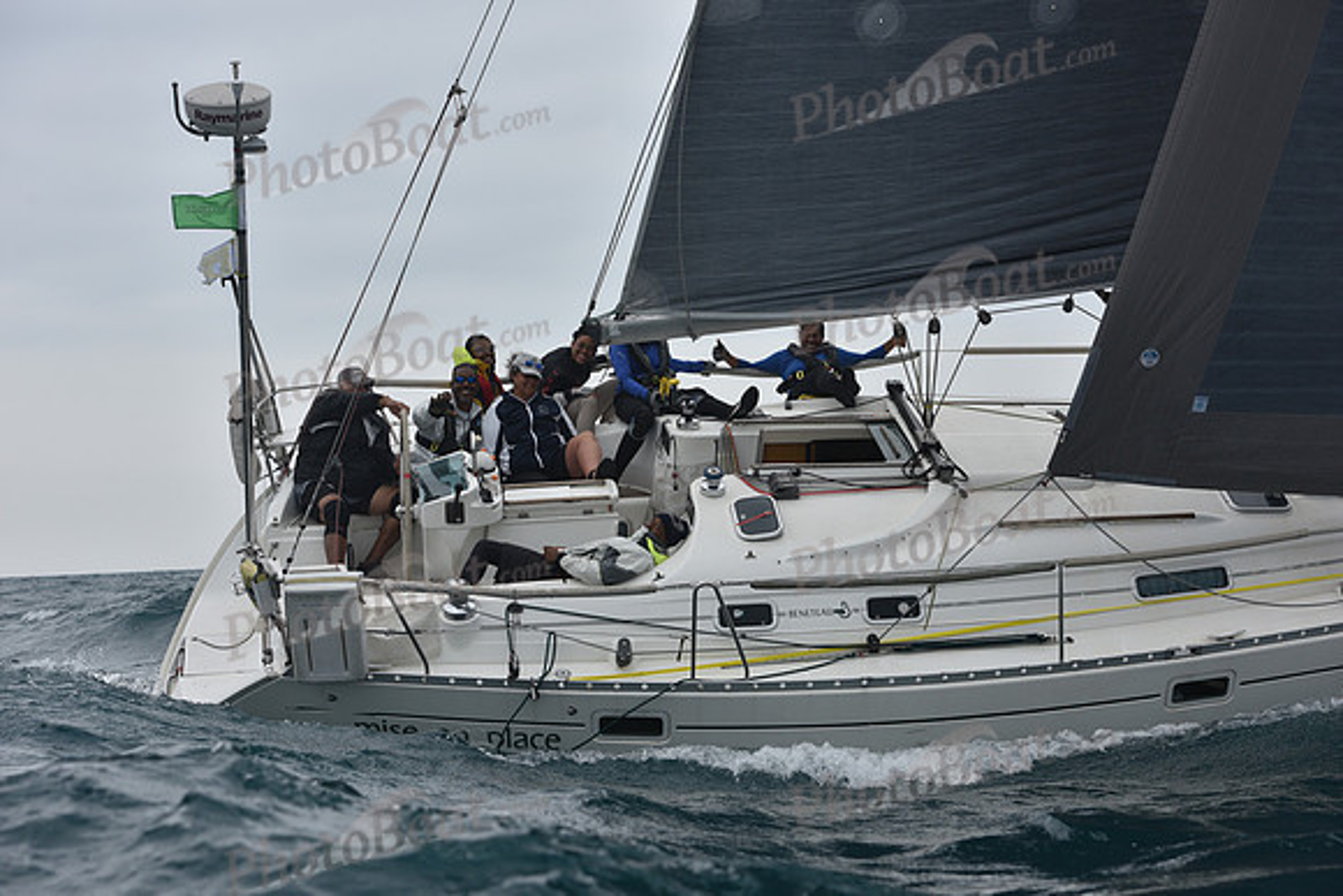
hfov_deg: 28.8
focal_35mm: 70
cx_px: 672
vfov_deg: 19.5
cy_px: 448
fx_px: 2612
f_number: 7.1
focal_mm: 70
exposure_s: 1/800
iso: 250
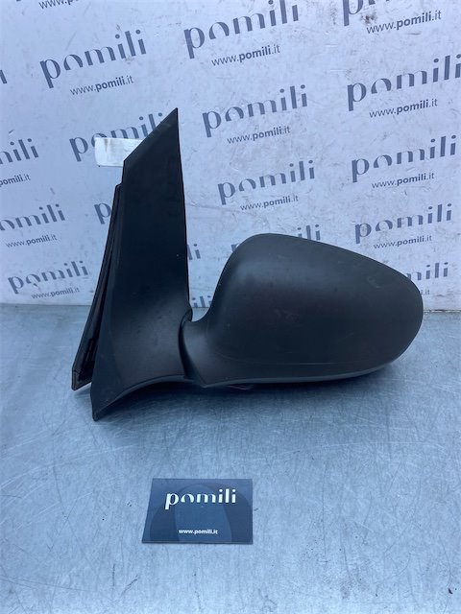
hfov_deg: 53.1
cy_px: 307
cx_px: 230
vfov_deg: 67.3
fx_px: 462
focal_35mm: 26
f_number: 1.8
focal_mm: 4.25
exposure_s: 1/782
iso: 32
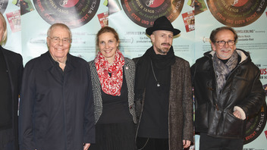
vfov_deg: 20.3
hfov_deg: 35.3
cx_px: 104
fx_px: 418
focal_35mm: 59
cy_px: 109
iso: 500
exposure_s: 1/160
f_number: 6.3
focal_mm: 44
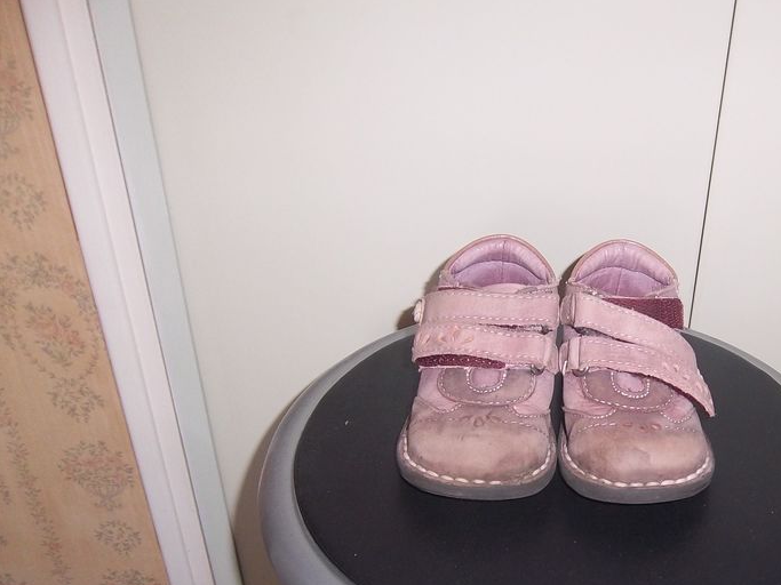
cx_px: 551
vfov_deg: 34.8
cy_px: 386
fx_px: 925
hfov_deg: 44.7
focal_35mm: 41
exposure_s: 1/64
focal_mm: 5.1
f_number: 3.5
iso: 64
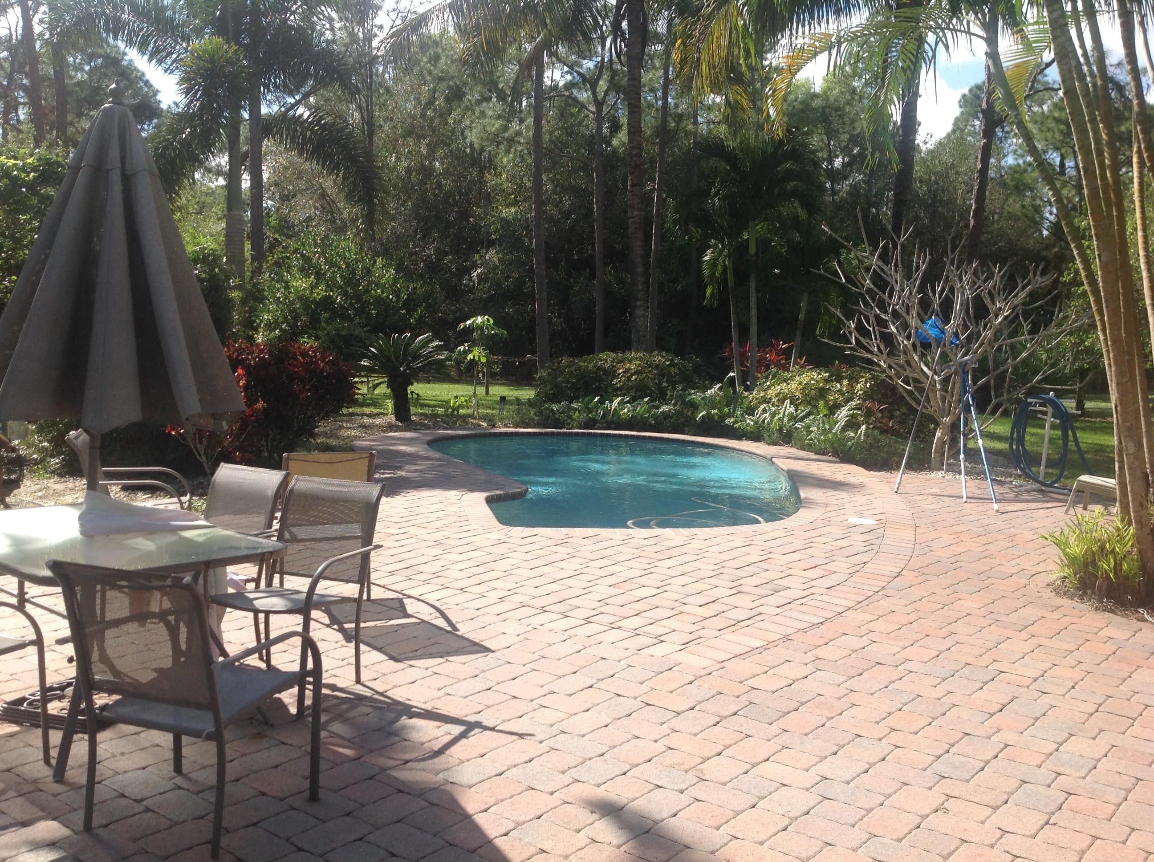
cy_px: 431
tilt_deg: -4.2
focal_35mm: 35
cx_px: 577
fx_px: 1165
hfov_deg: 52.7
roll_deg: -1.4
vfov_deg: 40.6
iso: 50
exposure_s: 1/1120
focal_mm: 4.28
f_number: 2.4
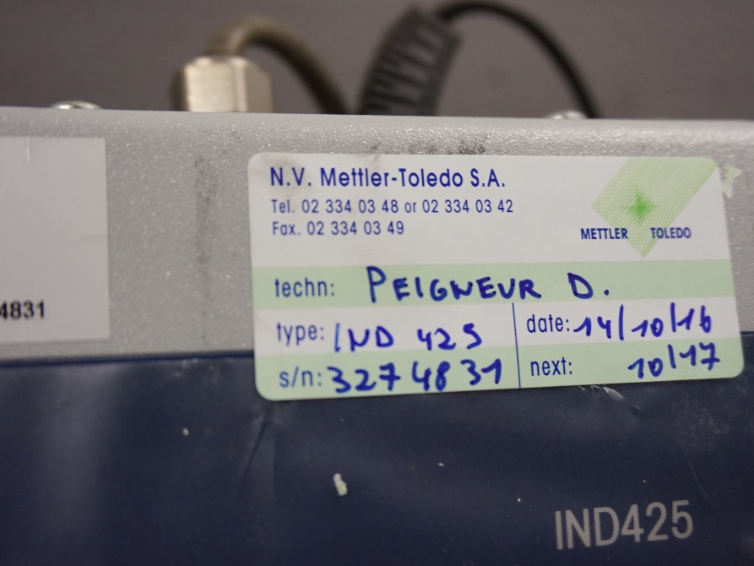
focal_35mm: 43
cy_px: 288
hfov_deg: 43.8
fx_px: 937
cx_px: 422
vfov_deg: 33.6
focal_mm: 26
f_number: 4.5
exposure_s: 1/60
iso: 800
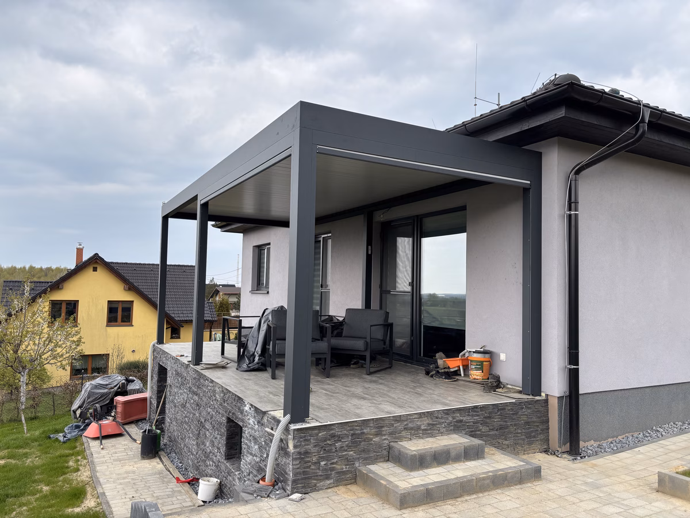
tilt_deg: +3.2
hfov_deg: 67.3
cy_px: 259
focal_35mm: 26
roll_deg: -1.2
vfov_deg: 53.1
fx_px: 518
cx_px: 345
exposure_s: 1/961
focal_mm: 5.96
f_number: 1.6
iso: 50
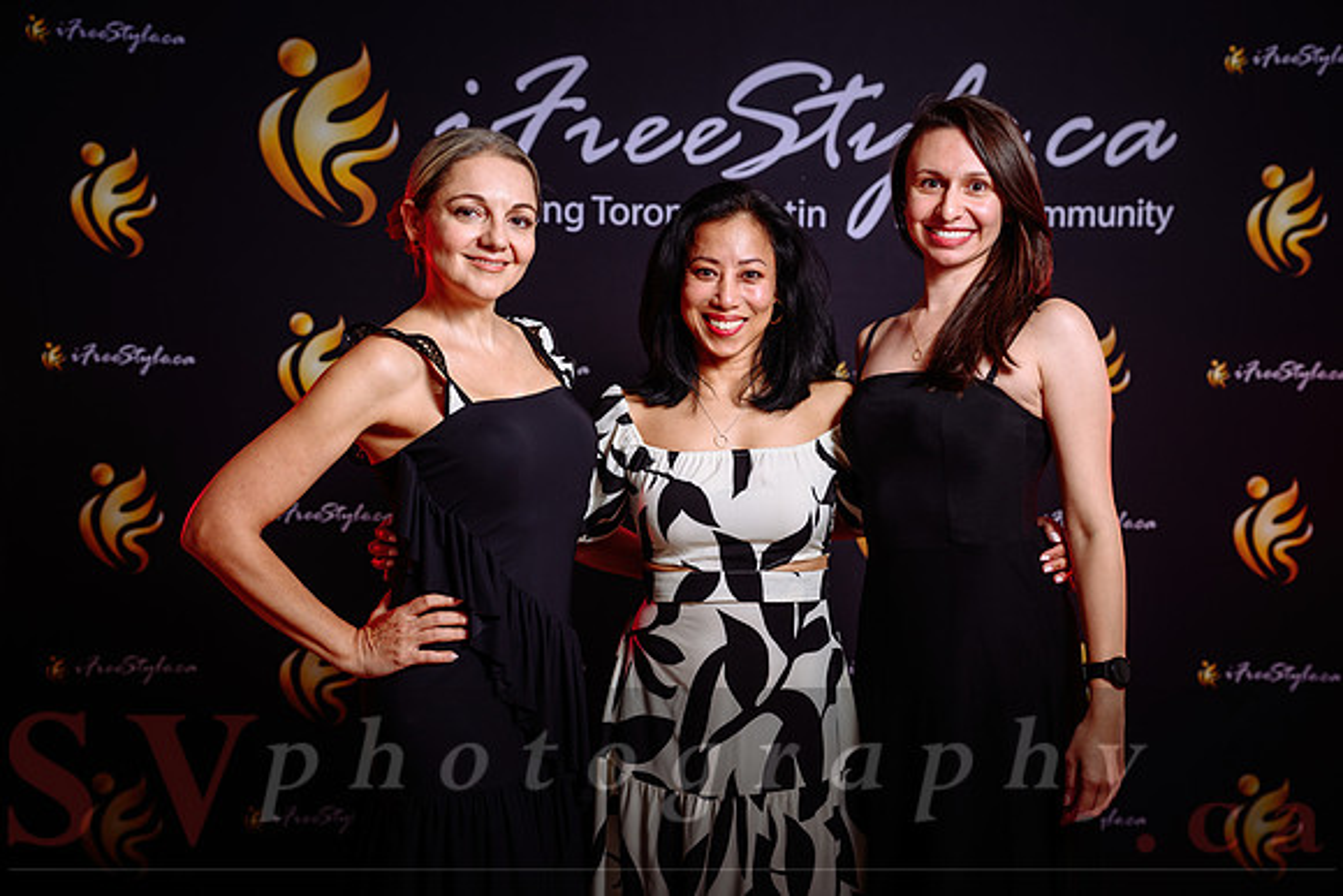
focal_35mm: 44
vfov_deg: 30.5
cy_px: 448
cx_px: 672
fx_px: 1642
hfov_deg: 44.5
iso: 100
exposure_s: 1/160
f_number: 3.5
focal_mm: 44
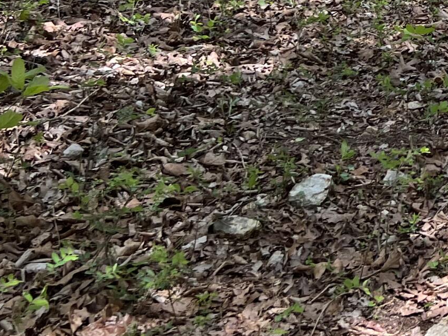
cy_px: -190
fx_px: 1191
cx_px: 669
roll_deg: -0.4
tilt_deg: +2.8
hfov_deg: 18.8
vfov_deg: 14.8
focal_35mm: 92
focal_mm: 5.7
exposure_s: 1/814
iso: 50
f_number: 1.5
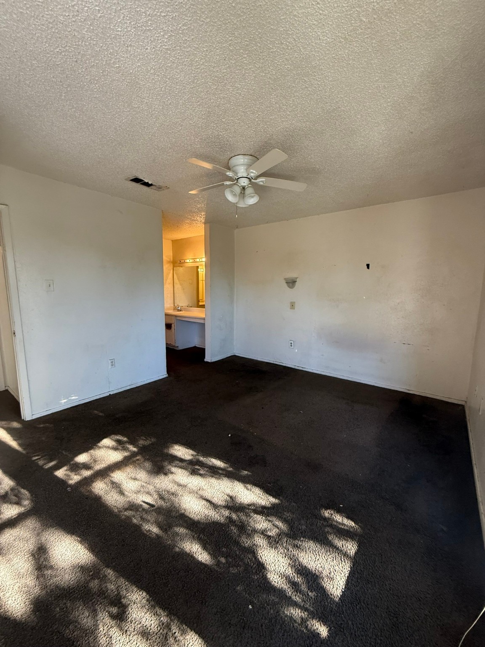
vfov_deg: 102.1
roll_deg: -0.9
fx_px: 262
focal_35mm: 14
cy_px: 324
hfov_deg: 85.7
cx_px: 242
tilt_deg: -8.0
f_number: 2.2
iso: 320
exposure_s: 1/120
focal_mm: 2.22
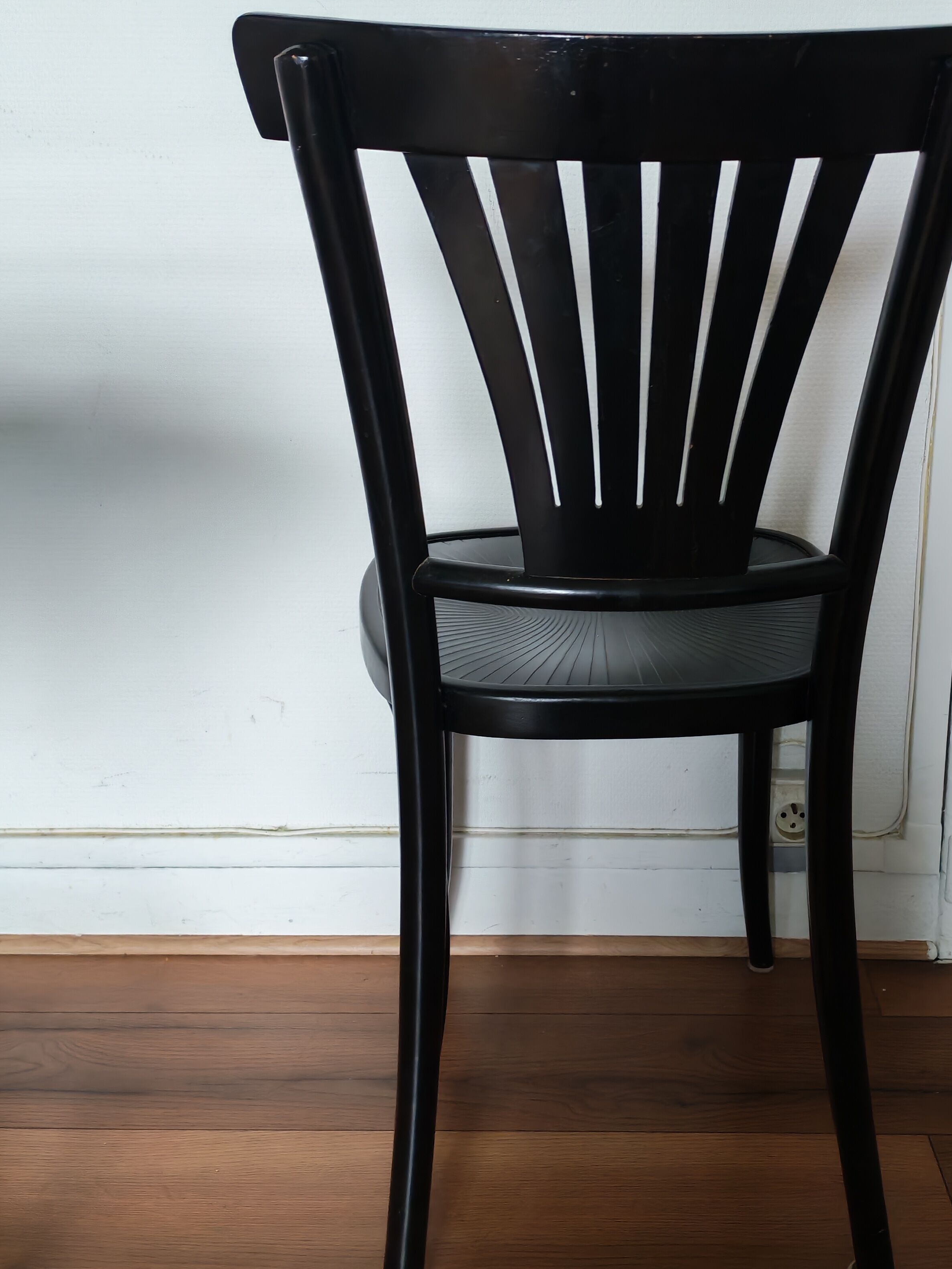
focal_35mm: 35
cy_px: 559
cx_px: 552
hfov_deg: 40.6
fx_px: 1283
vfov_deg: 52.5
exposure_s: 1/100
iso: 2000
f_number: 1.9
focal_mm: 6.12
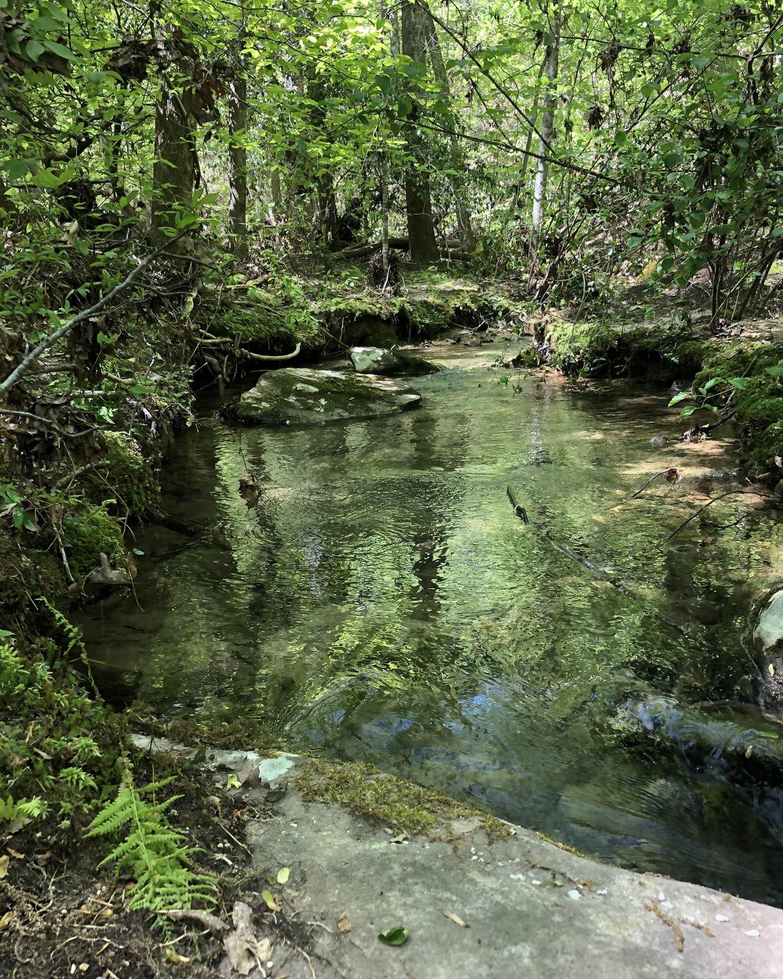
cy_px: 514
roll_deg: +1.9
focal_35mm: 30
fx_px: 869
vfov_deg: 58.7
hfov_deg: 48.5
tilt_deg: -15.0
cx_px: 401
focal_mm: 3.99
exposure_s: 1/120
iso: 50
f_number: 1.8
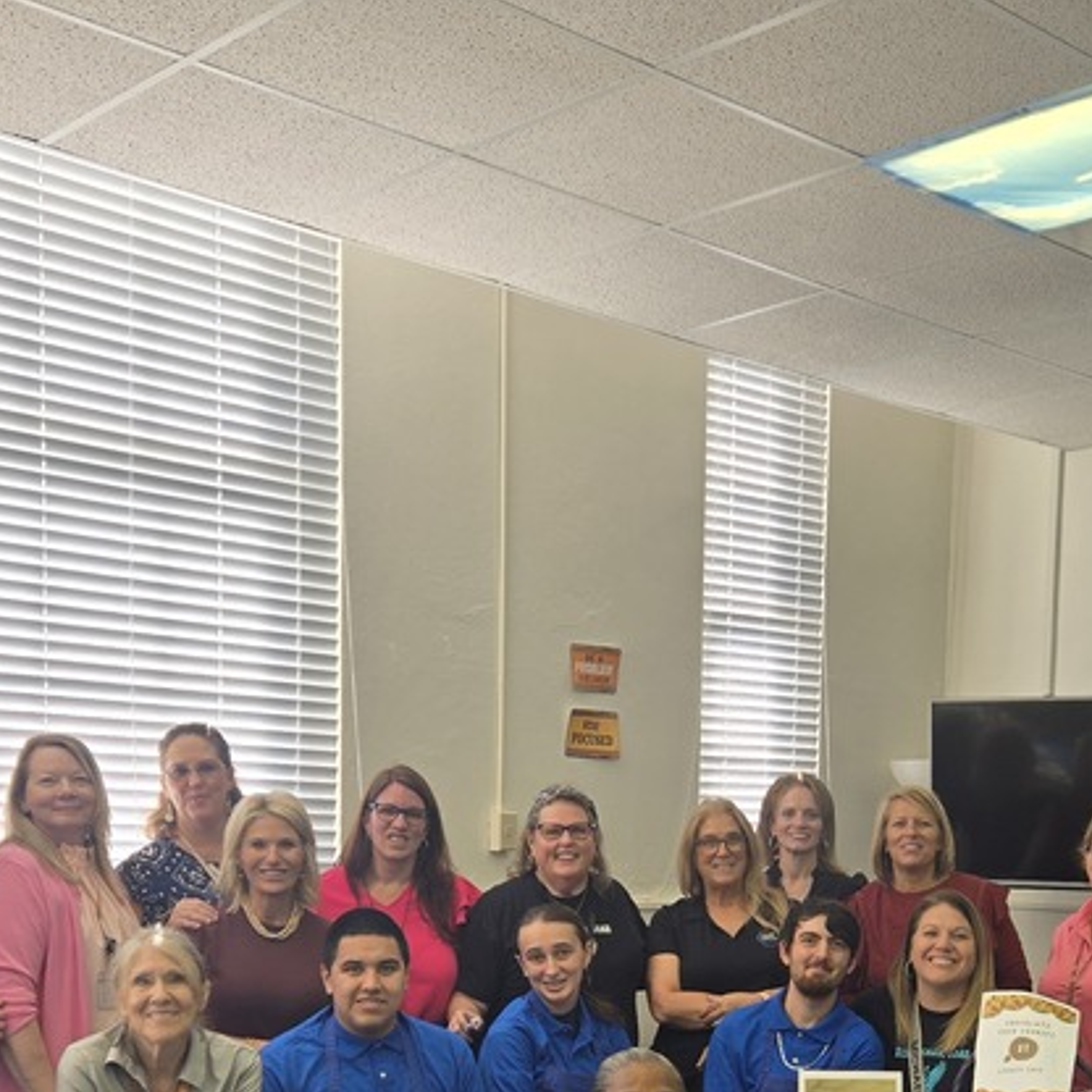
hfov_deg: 33.9
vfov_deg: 32.6
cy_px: 948
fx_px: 1785
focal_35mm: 50
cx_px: 682
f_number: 1.8
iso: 64
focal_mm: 5.4
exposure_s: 1/120
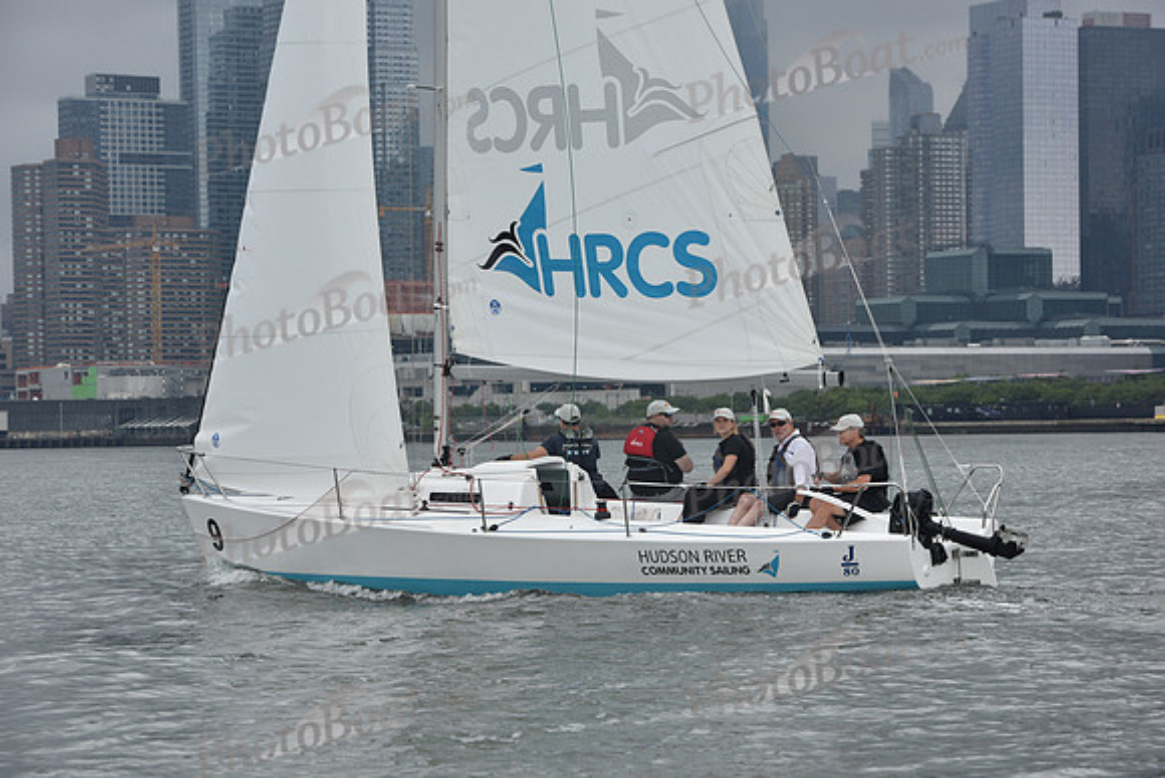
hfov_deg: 18.3
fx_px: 3625
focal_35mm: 112
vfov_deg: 12.2
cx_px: 582
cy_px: 389
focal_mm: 112
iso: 400
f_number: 8
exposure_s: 1/800
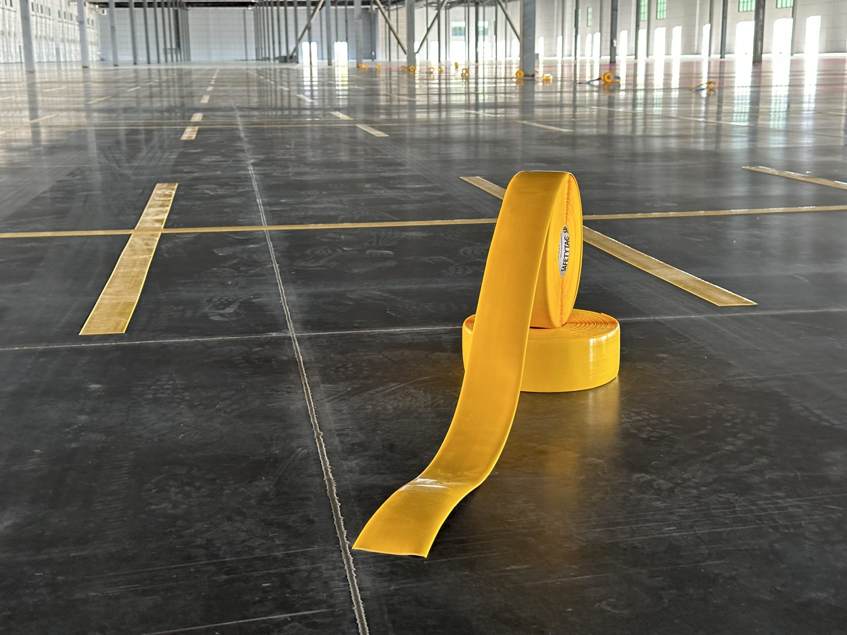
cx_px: 424
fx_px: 1174
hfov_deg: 39.7
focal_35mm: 48
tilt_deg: -13.5
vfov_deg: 30.3
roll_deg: -0.5
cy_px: 318
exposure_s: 1/40
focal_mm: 6.86
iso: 400
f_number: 1.78
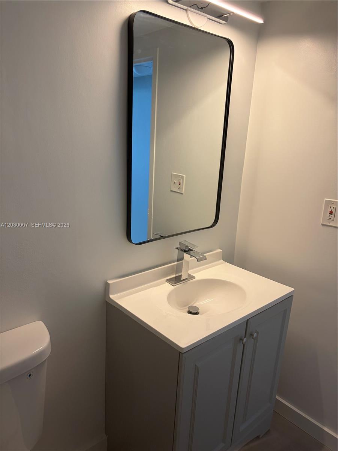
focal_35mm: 26
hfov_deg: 53.1
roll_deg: -3.9
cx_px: 169
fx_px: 338
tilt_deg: -17.6
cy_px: 226
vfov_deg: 67.3
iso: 100
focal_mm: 5.96
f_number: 1.6
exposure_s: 1/120
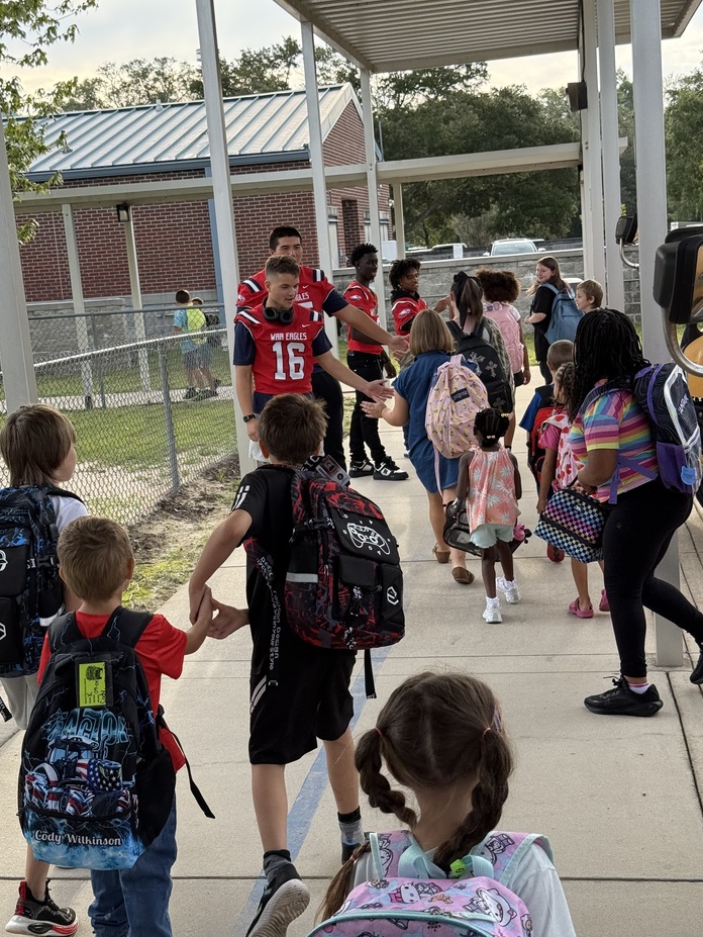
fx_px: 1434
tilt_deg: -10.8
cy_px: 501
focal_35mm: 53
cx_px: 324
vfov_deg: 36.1
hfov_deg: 27.5
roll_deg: +4.6
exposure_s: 1/810
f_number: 1.78
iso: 100
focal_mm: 6.76
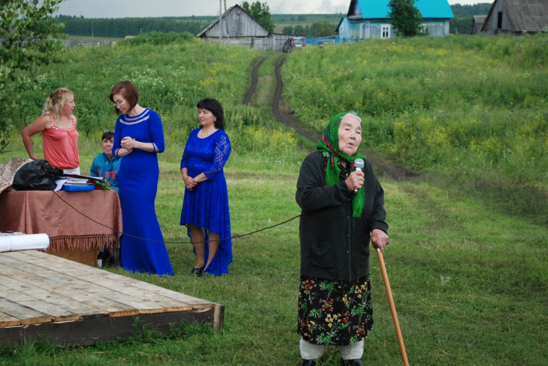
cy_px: 183
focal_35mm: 82
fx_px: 1257
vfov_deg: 16.6
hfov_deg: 24.6
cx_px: 274
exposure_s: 1/125
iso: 200
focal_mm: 55
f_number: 5.6
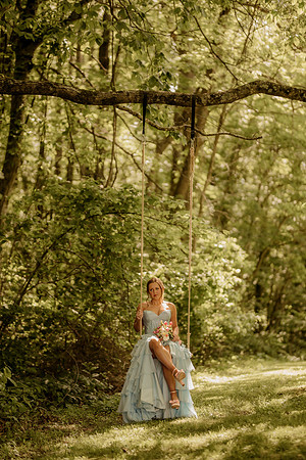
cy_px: 230
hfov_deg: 16.1
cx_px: 153
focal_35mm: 85
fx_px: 1084
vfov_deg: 23.9
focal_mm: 85
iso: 400
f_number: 1.4
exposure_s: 1/1250
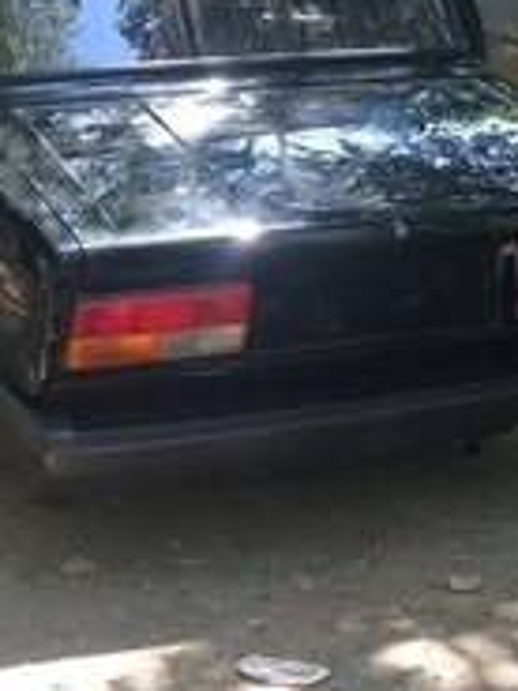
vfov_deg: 24.7
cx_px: 98
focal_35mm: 78
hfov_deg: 18.7
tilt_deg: -13.1
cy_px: 169
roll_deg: +2.3
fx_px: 1556
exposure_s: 1/100
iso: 32
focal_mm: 4.15
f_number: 2.2
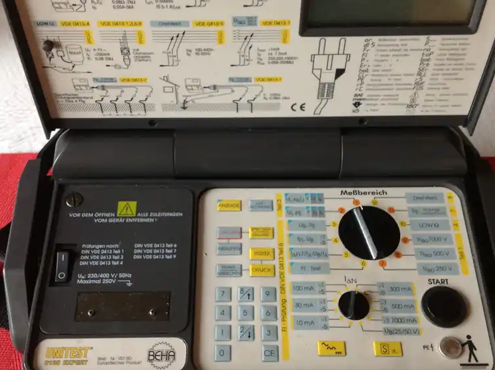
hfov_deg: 40.5
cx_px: 233
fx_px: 671
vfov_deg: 30.8
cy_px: 185
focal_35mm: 47
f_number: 2.4
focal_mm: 4.28
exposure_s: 1/15
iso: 100
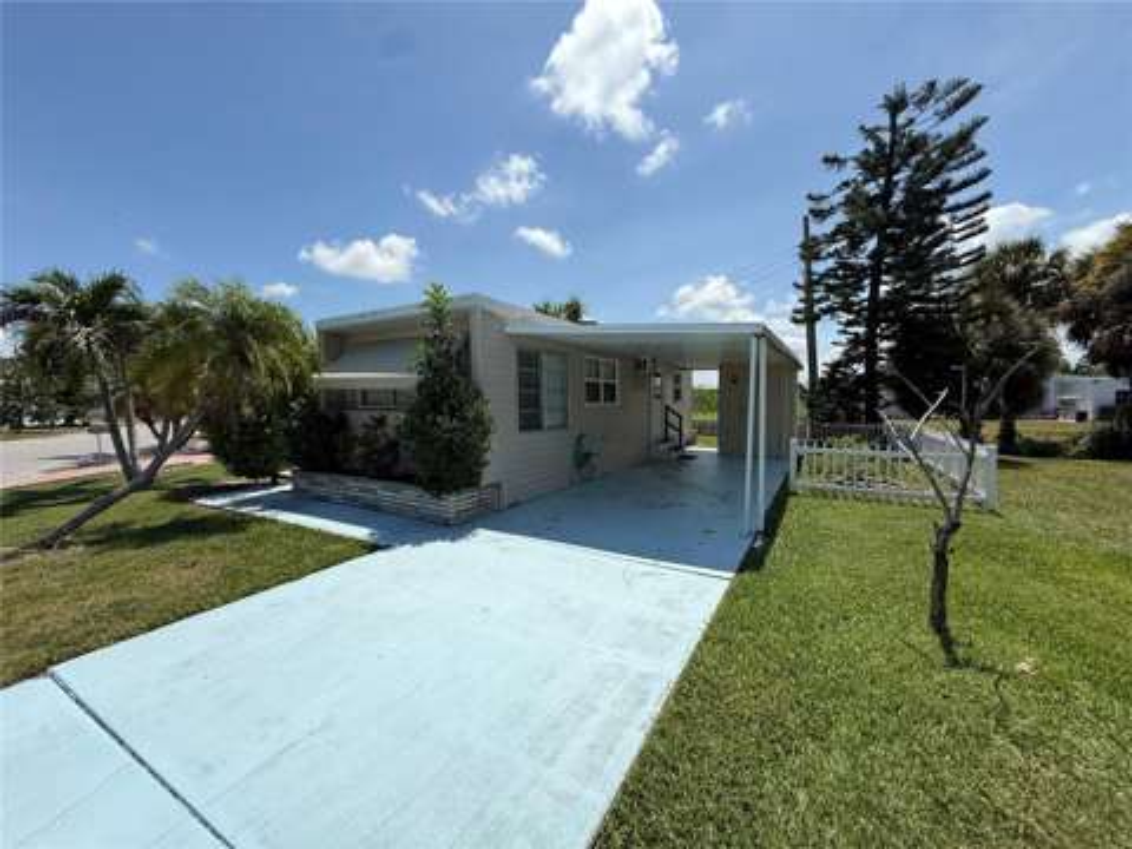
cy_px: 424
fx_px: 458
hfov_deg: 102.1
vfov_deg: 85.7
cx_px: 566
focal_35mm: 14
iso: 50
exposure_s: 1/3289
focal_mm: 2.22
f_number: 2.2
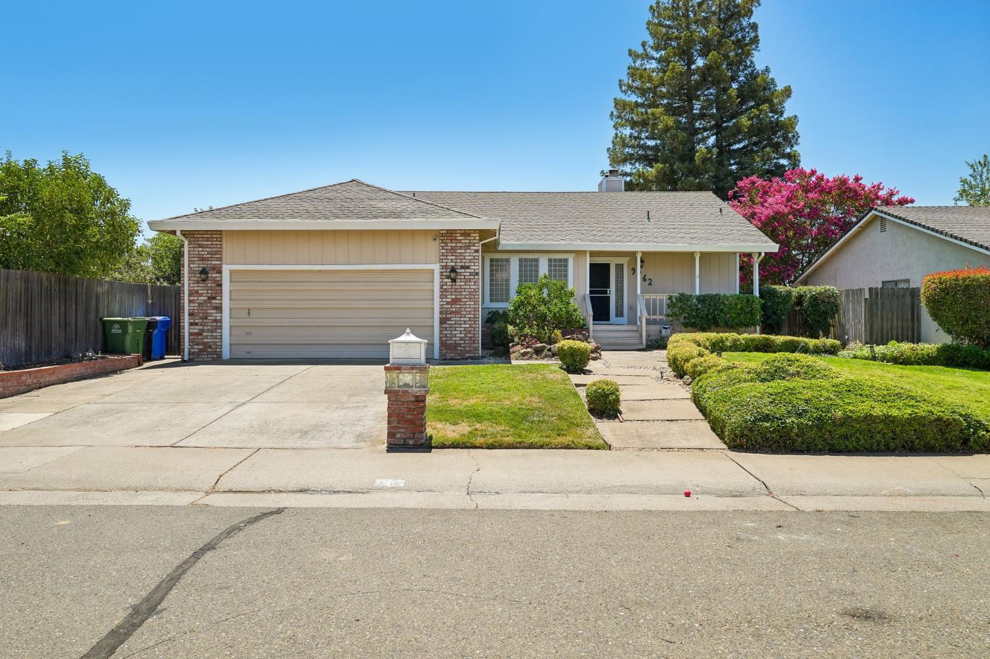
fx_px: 687
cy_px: 330
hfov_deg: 71.5
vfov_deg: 51.3
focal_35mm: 25
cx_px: 495
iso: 400
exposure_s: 1/500
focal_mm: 25
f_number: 8
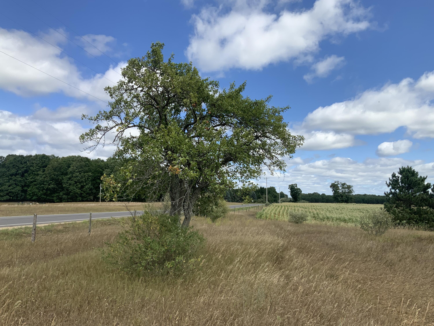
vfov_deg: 48.2
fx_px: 364
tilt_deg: +5.8
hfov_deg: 61.7
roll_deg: -1.8
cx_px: 217
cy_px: 163
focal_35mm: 29
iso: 20
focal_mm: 3
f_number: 1.8
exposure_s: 1/1984
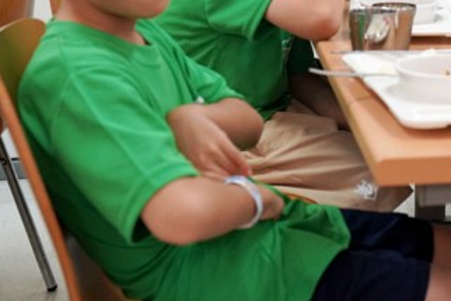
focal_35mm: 95
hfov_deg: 20.4
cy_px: -67
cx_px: 497
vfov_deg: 14.0
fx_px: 1191
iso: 1250
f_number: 4
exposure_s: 1/160
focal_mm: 34
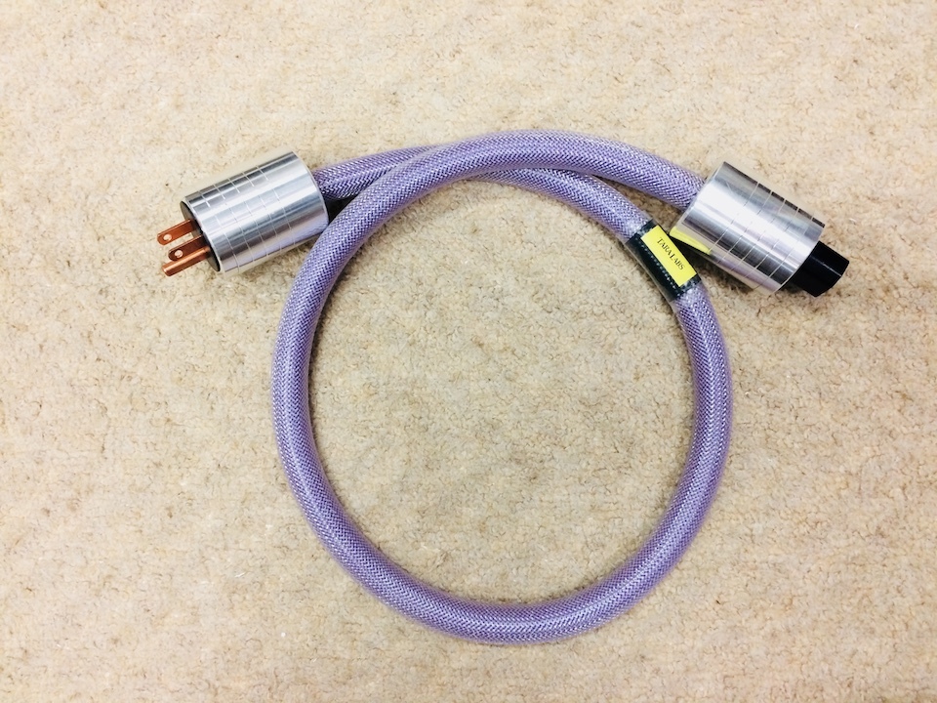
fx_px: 785
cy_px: 352
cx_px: 468
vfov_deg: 48.2
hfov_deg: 61.7
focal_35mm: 29
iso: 100
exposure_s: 1/30
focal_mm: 4.15
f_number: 2.2
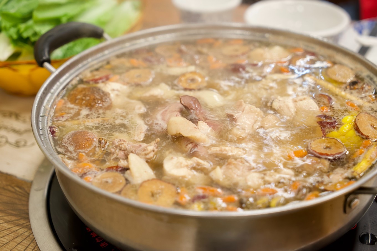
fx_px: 565
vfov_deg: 25.0
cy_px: 126
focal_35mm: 54
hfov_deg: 36.9
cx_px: 188
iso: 640
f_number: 4.5
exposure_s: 1/40
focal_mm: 54
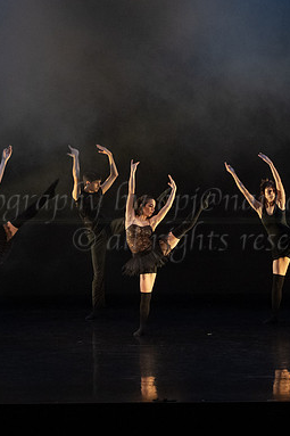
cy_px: 254
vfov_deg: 17.9
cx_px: 217
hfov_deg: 12.0
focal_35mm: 114
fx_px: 1379
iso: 4000
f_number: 3.2
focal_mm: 63
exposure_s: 1/400
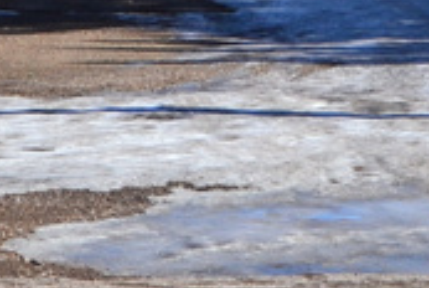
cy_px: -403
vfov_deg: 5.4
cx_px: 382
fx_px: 2960
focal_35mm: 248
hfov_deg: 8.3
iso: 400
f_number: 11
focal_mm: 28
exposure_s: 1/500
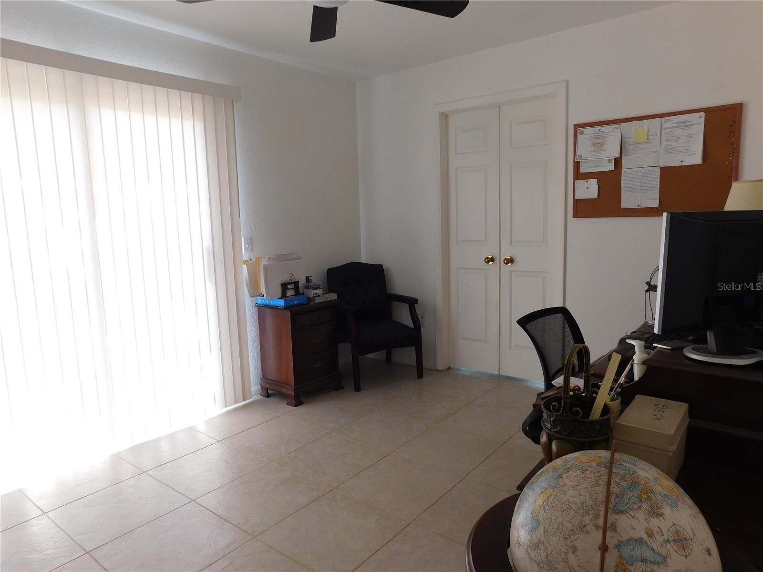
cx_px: 382
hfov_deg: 73.9
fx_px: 507
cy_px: 286
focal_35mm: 23
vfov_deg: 58.9
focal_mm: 4
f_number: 3
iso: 160
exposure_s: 1/30
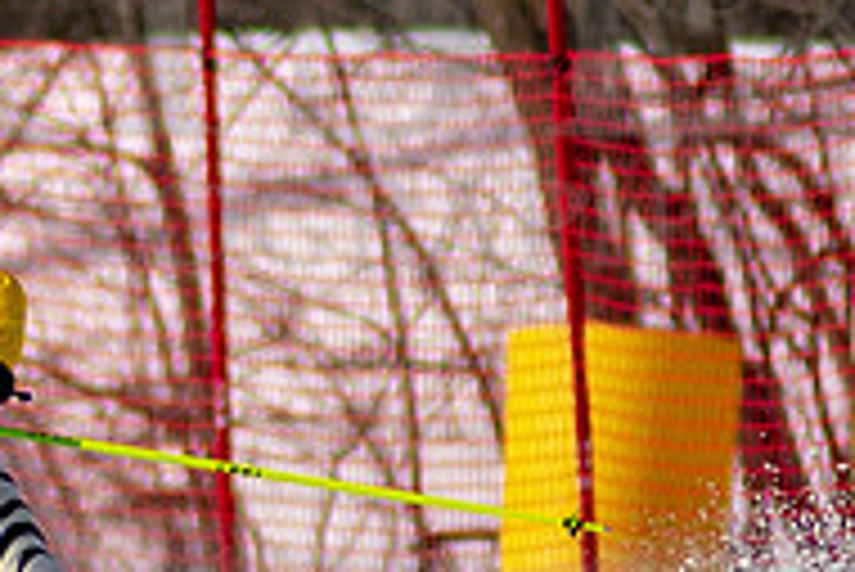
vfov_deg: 0.5
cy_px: 477
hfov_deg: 0.7
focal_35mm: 2822
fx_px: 67072
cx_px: -8
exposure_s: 1/6400
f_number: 2.8
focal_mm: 300
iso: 100
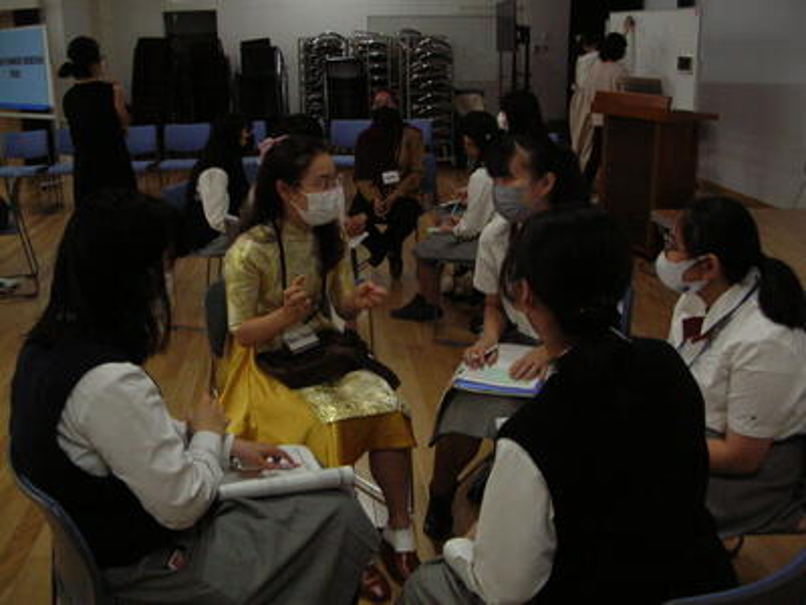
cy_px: 302
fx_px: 815
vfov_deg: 40.7
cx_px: 403
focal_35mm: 35
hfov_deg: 52.6
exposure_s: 1/90
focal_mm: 5.8
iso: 200
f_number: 2.8
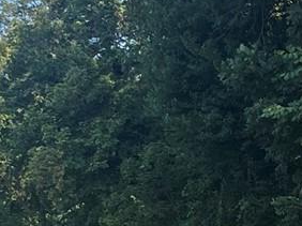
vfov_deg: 7.8
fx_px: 1647
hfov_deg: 10.3
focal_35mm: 189
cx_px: 393
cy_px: 157
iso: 50
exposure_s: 1/1225
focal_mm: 5.1
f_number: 1.6
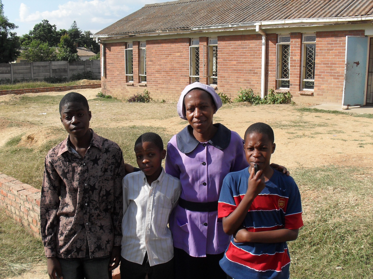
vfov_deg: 37.7
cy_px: 140
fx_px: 409
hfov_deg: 49.0
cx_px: 186
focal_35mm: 38
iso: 80
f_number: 8.3
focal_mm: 6.3
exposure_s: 1/180
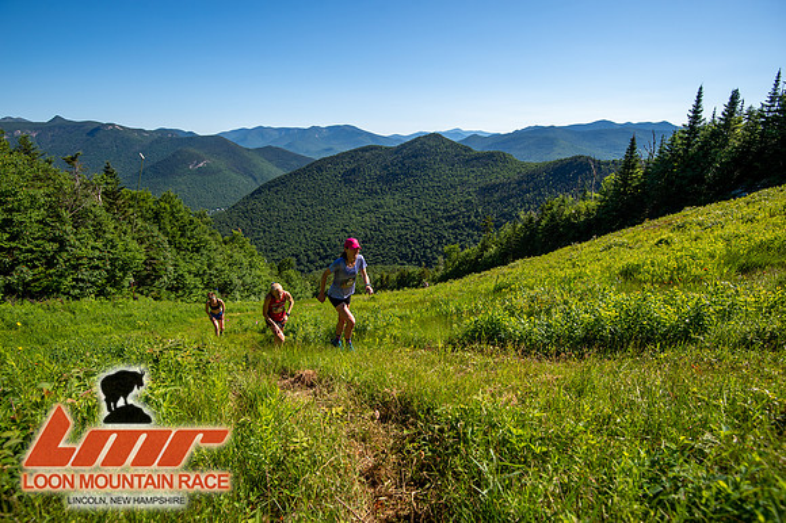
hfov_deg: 90.0
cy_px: 262
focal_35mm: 18
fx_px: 393
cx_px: 393
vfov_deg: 67.3
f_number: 5
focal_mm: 18
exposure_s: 1/640
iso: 100
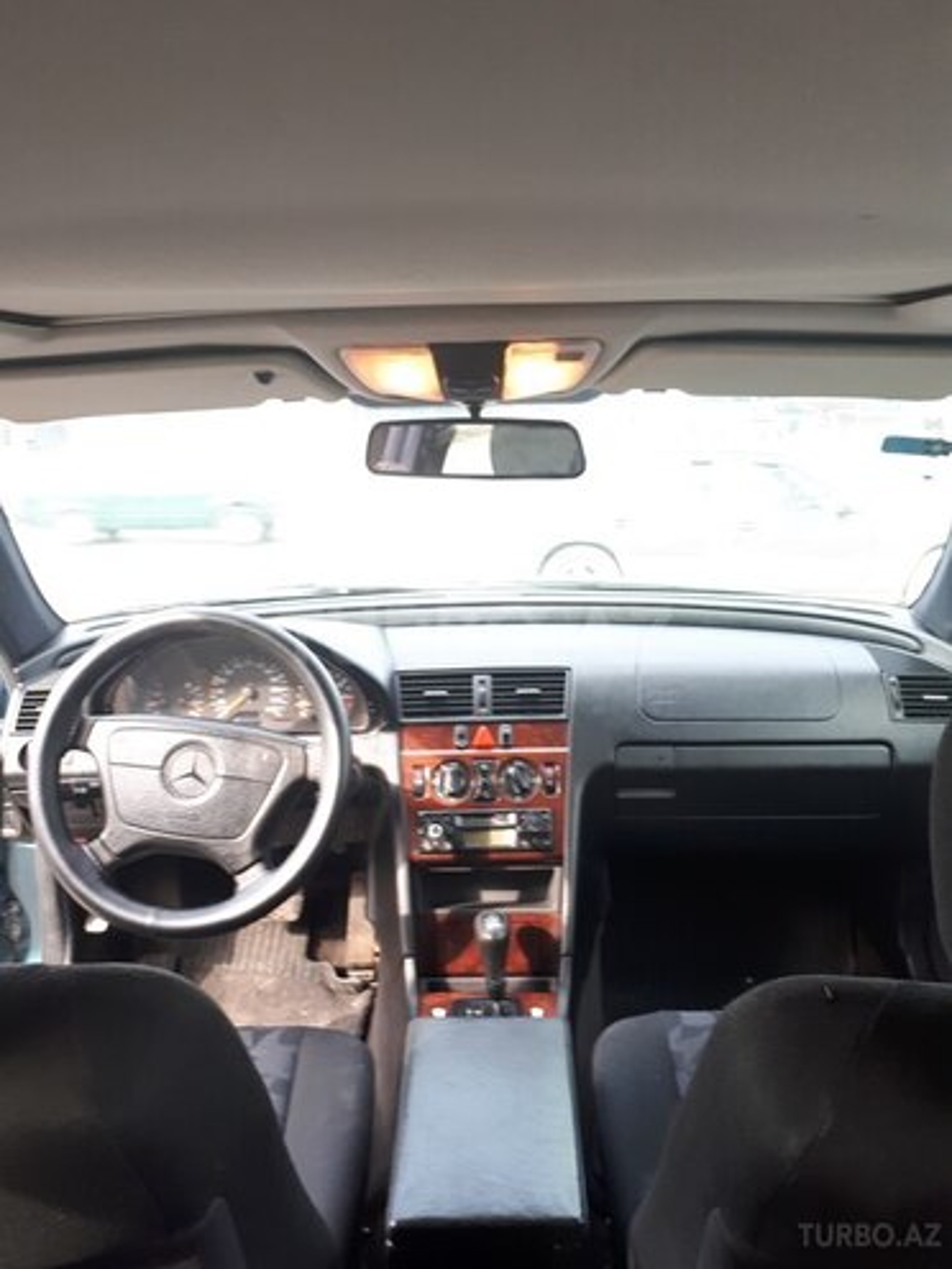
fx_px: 990
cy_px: 634
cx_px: 476
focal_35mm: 27
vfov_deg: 65.3
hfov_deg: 51.4
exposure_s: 1/50
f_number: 1.9
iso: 50
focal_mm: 3.6
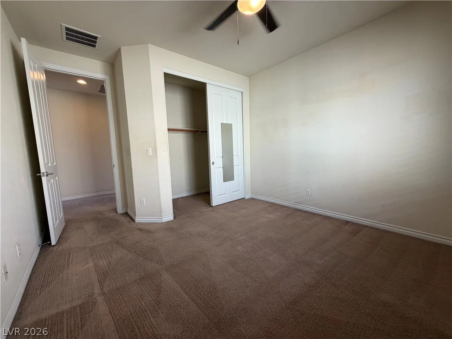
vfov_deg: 85.7
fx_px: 183
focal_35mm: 14
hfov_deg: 102.1
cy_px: 170
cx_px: 226
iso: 200
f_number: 2.2
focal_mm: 2.22
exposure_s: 1/120
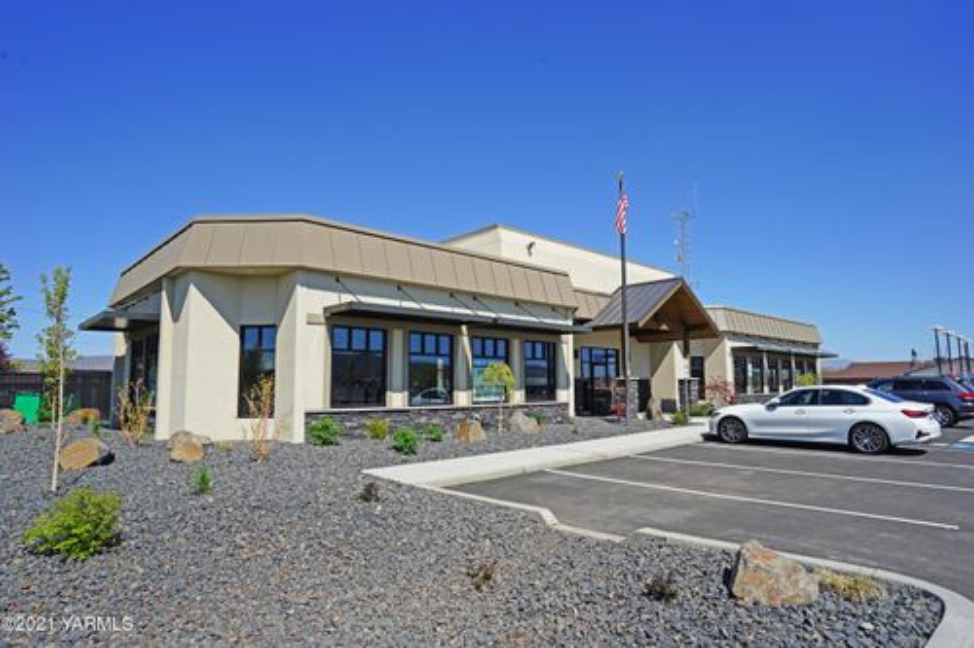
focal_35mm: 20
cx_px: 487
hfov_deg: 84.0
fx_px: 541
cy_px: 324
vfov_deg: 61.9
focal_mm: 20
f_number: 11
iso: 100
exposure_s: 1/200
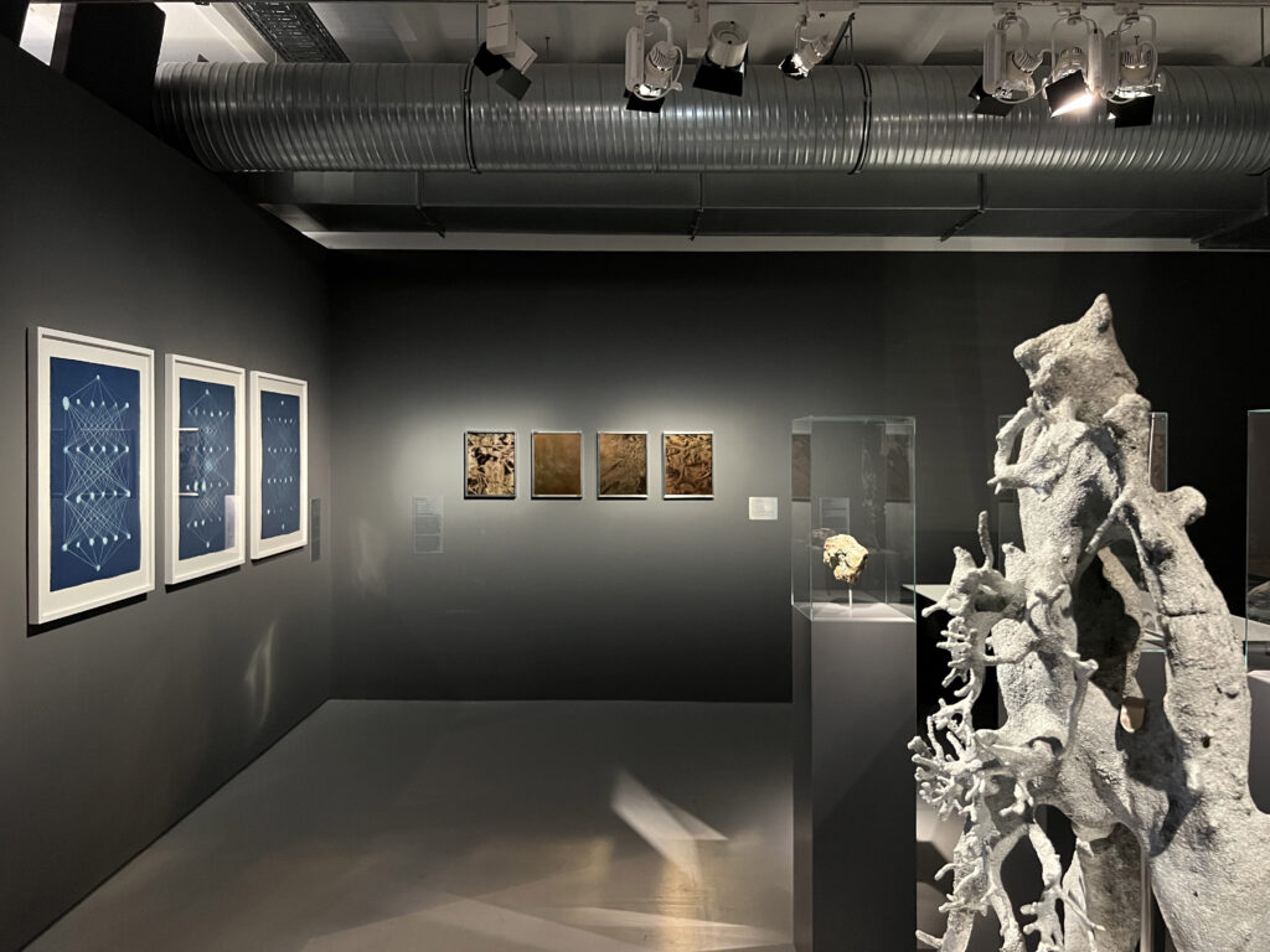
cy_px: 476
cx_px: 635
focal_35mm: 26
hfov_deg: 67.3
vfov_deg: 53.1
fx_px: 954
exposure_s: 1/38
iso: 640
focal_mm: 5.7
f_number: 1.5
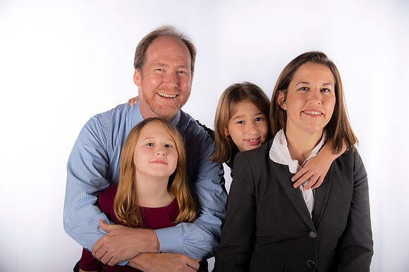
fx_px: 590
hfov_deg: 38.2
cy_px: 136
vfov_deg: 26.0
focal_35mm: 52
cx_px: 204
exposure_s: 1/200
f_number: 6.3
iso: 100
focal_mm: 52
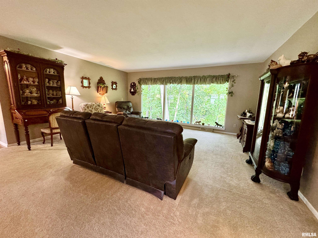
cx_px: 159
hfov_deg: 102.1
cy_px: 119
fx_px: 129
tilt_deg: -10.0
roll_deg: -1.4
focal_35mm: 14
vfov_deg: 85.7
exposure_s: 1/60
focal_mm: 2.22
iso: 320
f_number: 2.2
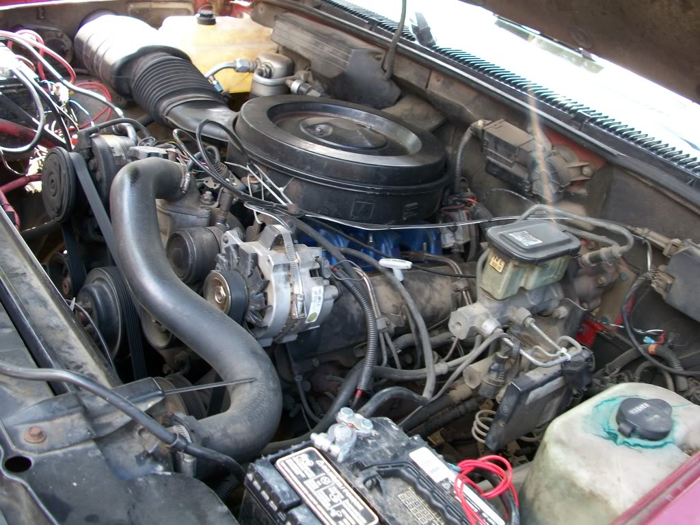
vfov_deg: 40.7
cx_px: 350
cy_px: 262
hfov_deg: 52.6
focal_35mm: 35
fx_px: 708
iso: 80
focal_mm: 6.3
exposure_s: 1/50
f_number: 3.1
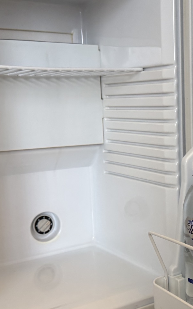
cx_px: 169
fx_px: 446
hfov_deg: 23.8
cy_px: 180
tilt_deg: -8.9
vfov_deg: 38.1
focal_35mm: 53
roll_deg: +1.0
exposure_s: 1/50
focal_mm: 6.76
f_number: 1.78
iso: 200
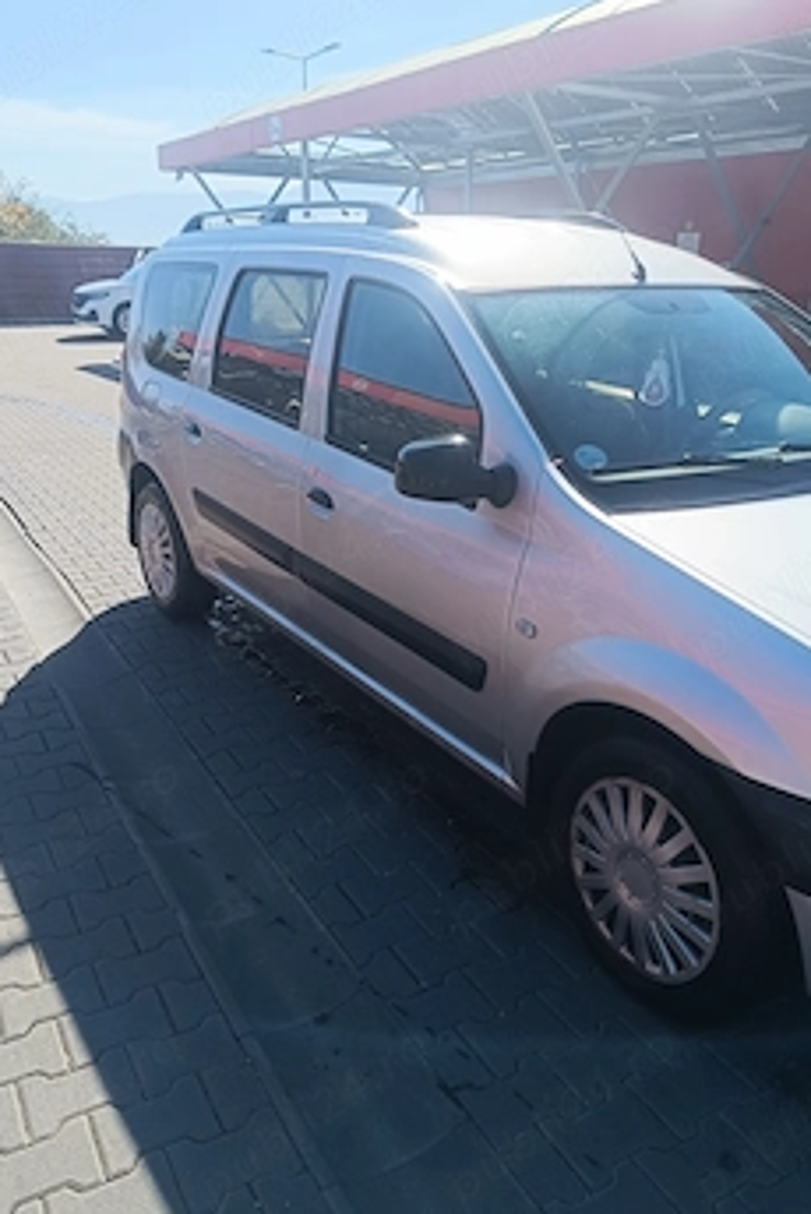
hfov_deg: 45.0
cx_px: 437
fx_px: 978
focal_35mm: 29
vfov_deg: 63.6
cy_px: 635
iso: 58
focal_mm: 5.59
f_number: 1.88
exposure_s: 1/1783
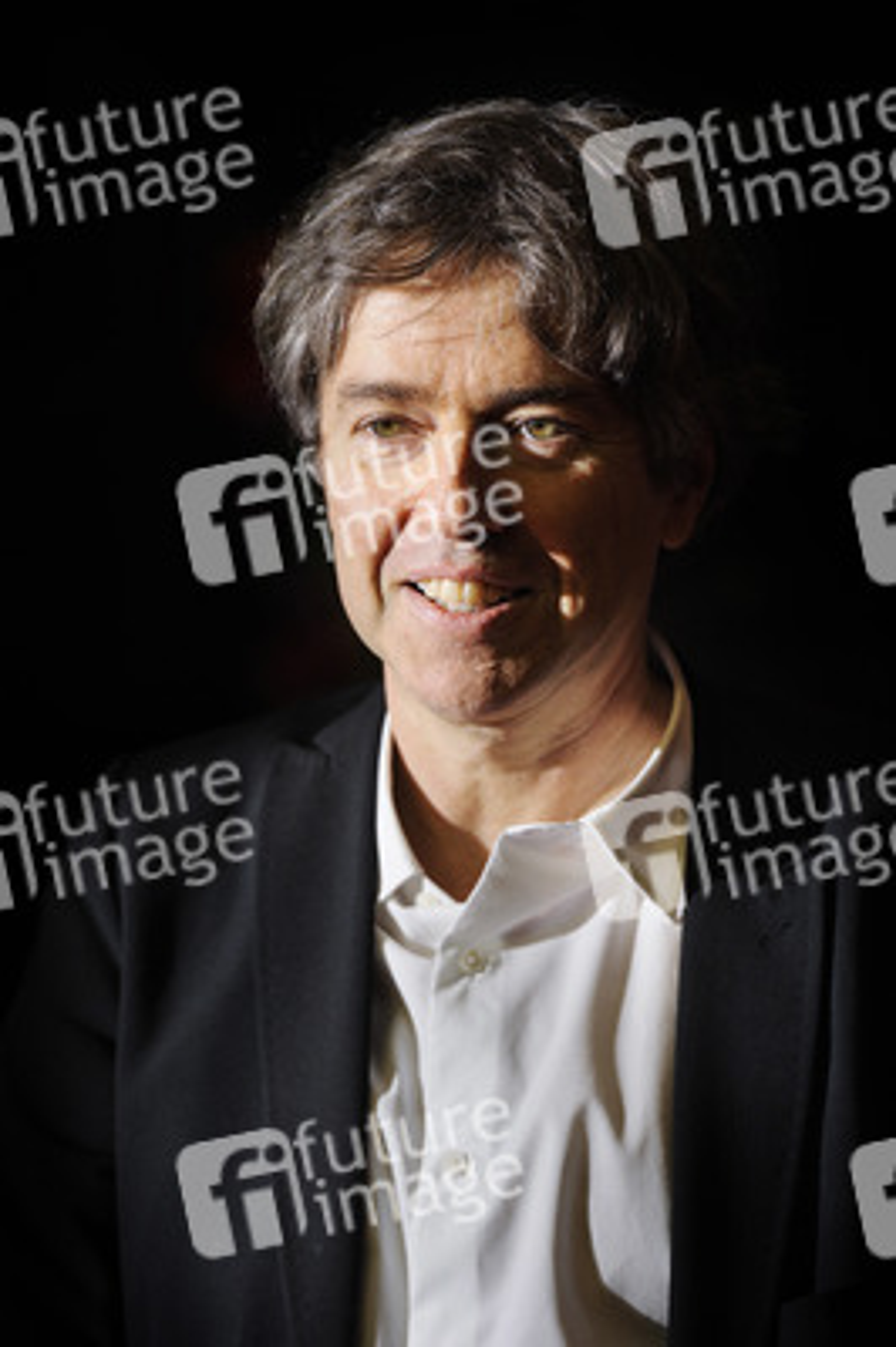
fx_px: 7479
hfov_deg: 6.9
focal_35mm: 200
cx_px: 448
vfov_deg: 10.3
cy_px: 674
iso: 320
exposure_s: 1/400
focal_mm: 200
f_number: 4.5
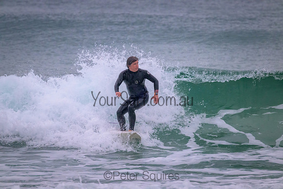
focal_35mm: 800
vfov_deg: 1.7
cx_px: 142
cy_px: 94
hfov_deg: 2.6
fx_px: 6290
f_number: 11
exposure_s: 1/800
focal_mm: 800
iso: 5000
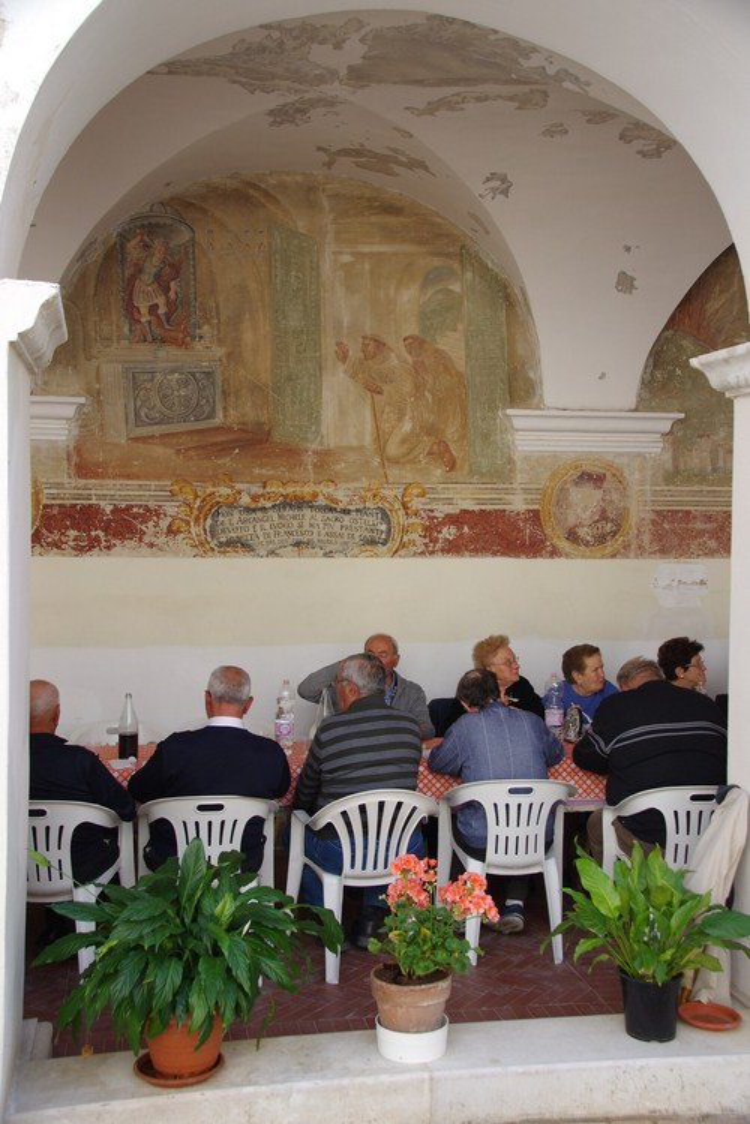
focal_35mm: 39
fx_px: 1219
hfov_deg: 34.2
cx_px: 375
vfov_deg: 49.6
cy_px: 562
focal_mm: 26
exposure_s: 1/80
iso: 200
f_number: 6.3
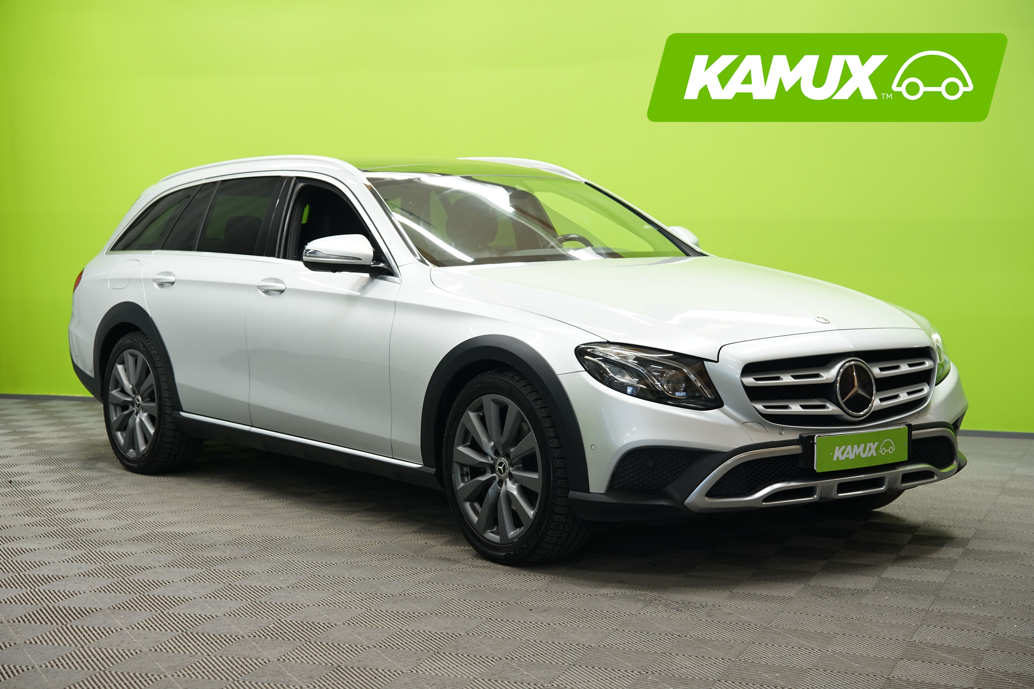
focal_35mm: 62
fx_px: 1781
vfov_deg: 21.9
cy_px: 344
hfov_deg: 32.4
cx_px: 517
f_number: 4.5
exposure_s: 1/20
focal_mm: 62
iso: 500
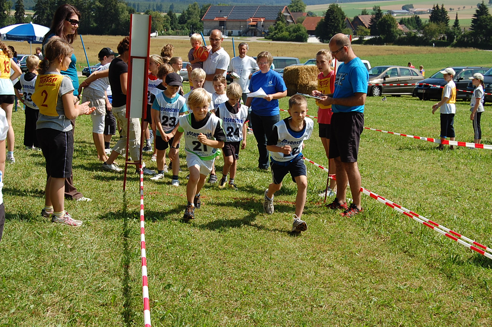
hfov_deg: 35.1
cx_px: 246
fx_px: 778
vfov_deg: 23.7
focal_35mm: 57
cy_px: 164
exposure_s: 1/320
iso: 200
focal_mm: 38
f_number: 9
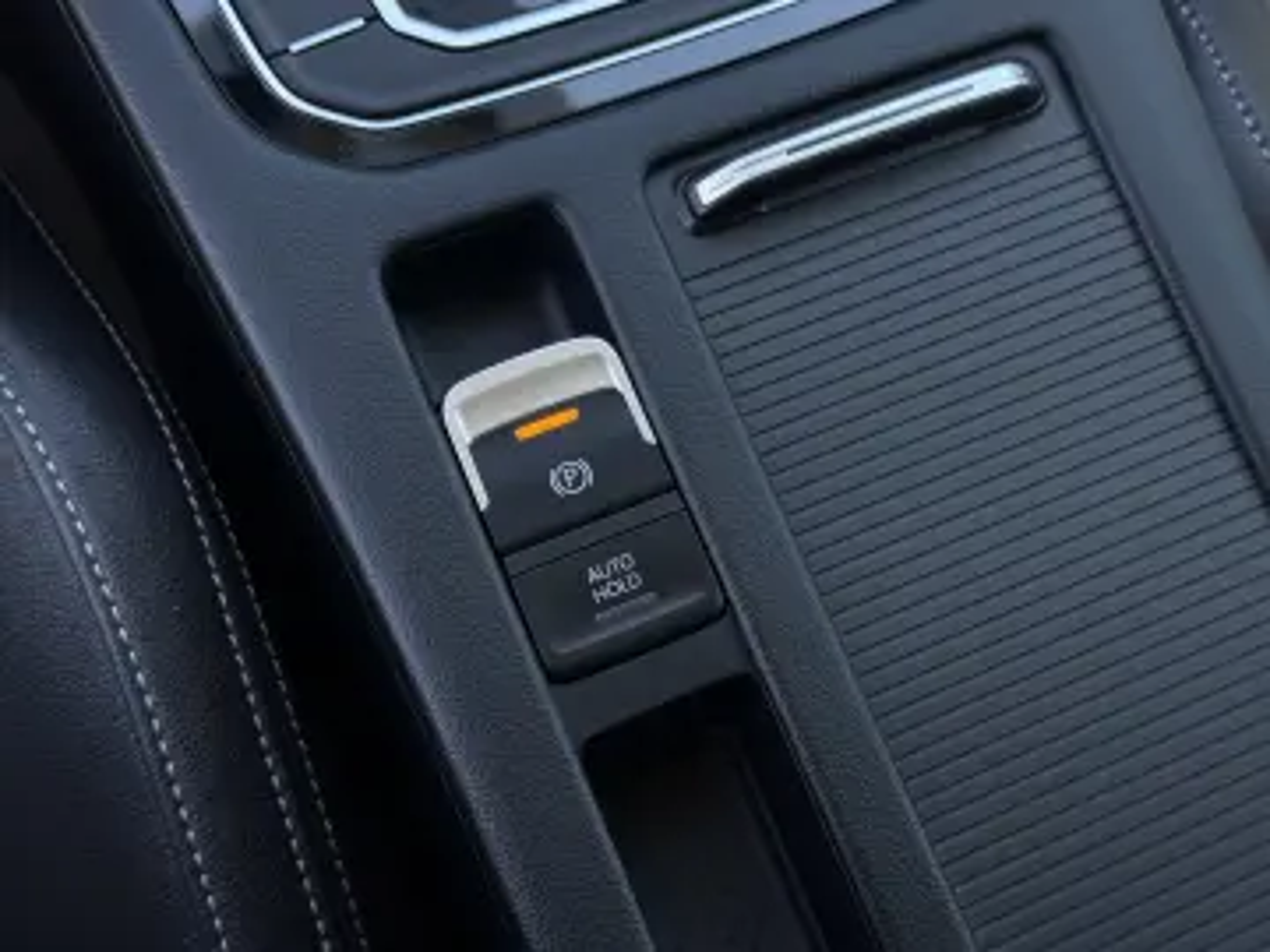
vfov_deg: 30.3
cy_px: 476
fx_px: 1761
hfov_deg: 39.7
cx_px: 635
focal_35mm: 48
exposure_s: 1/140
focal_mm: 6.76
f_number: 1.78
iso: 80
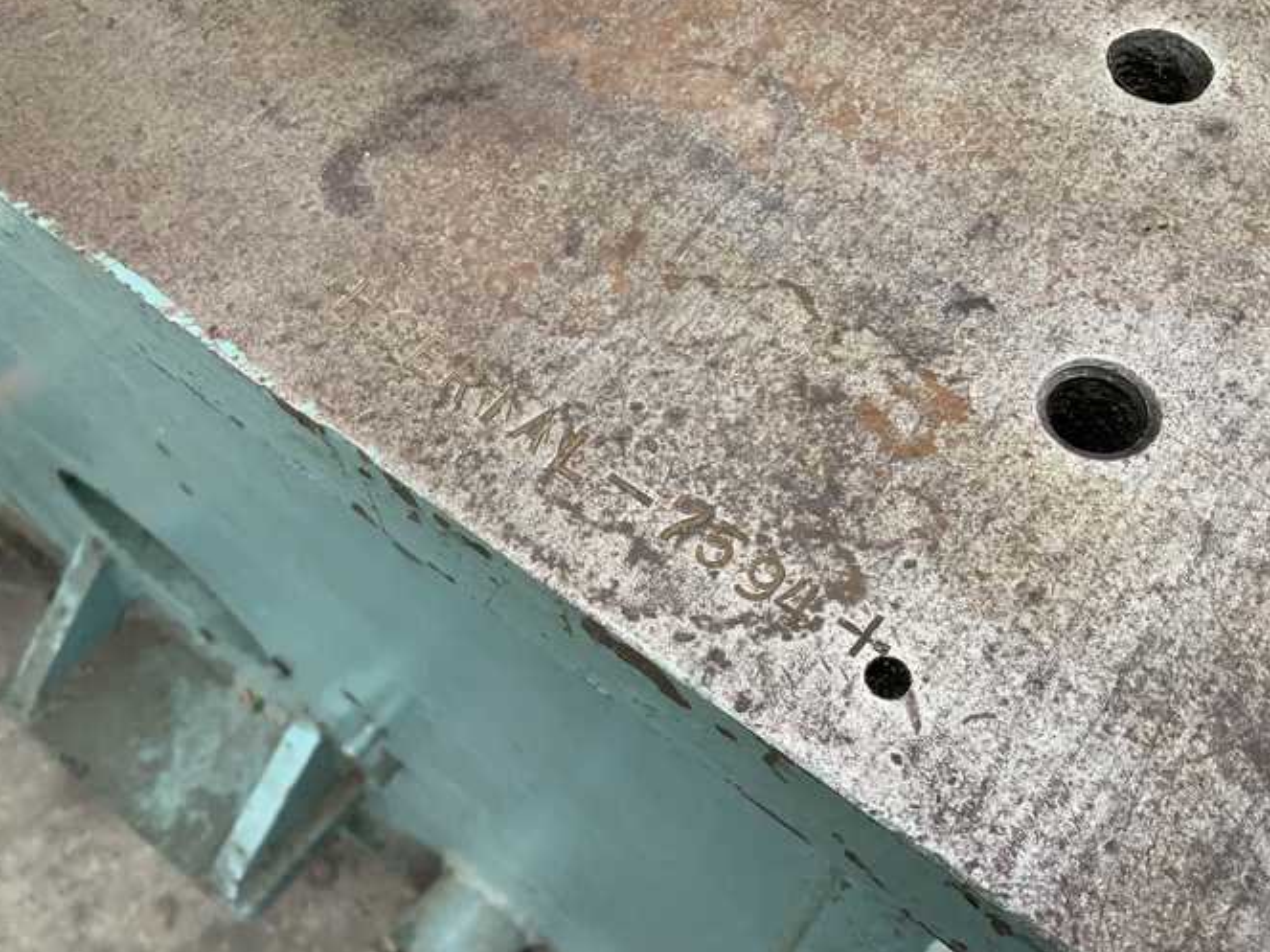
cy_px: 561
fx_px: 1284
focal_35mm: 35
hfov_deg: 52.5
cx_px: 569
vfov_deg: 40.5
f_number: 1.8
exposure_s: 1/303
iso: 16
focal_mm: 3
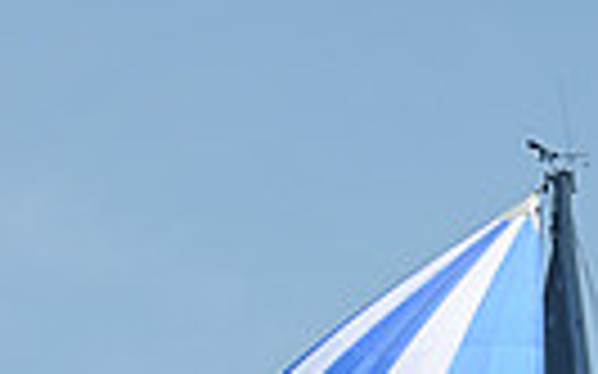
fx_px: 8846
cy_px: 1194
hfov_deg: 3.9
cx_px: 560
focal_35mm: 543
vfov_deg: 2.4
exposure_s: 1/1000
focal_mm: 122
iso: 320
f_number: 10
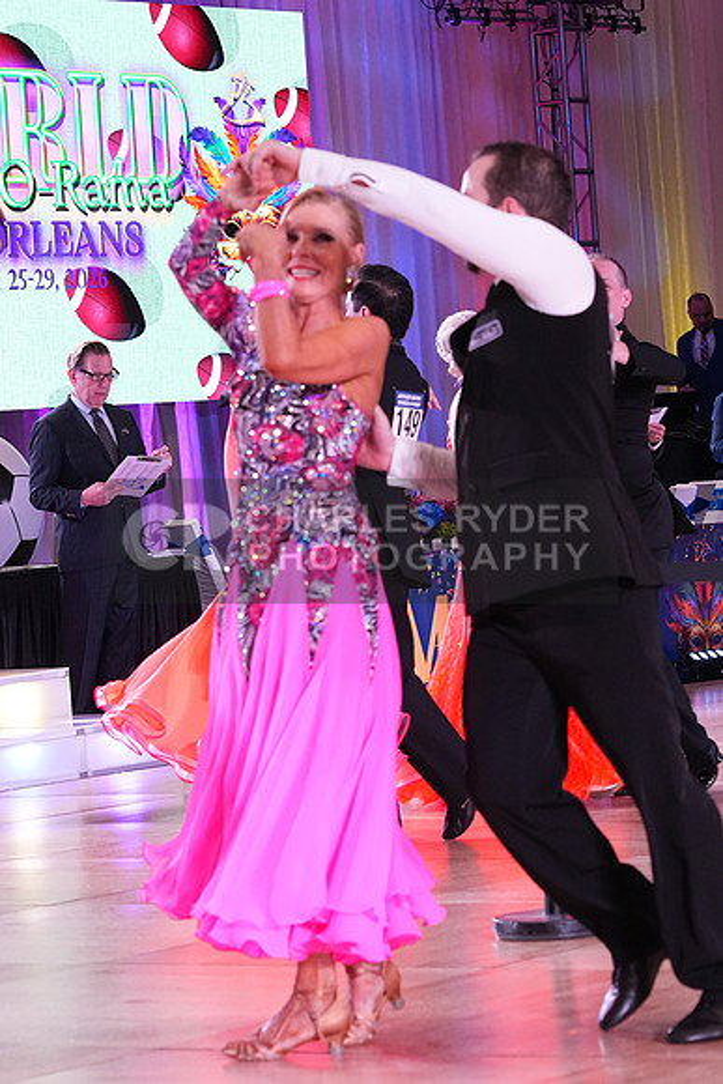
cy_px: 542
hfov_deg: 9.0
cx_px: 362
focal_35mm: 153
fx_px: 4606
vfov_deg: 13.4
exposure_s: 1/320
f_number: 5.6
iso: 3200
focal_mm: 102
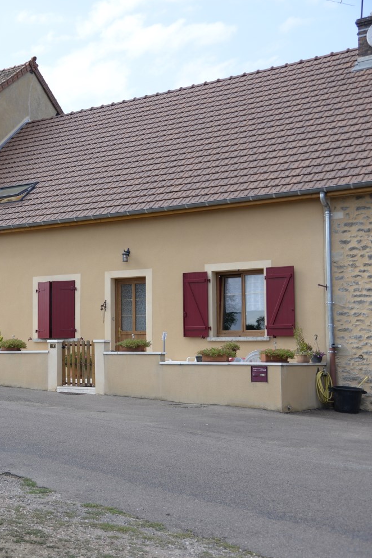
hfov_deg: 24.1
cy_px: 278
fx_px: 822
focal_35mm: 53
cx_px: -21
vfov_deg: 37.5
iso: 200
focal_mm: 35
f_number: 4
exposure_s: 1/800
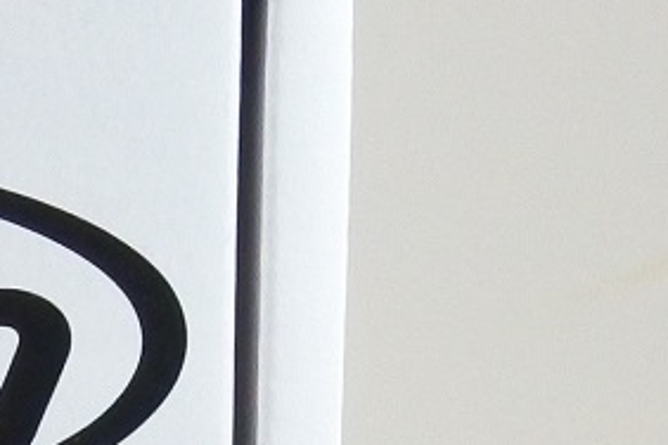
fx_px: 8090
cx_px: -898
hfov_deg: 4.6
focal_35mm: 436
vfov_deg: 3.1
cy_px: 1175
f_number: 5.3
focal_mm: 24.4
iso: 800
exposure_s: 1/125
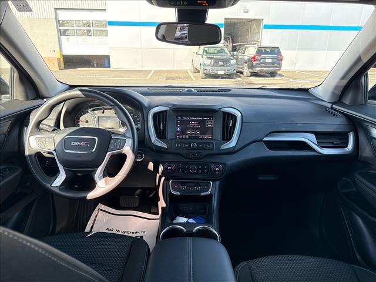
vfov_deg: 56.8
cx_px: 188
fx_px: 261
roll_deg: -0.6
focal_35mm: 24
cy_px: 141
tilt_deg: -18.2
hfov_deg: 71.6
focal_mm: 6.76
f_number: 1.78
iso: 200
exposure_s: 1/149
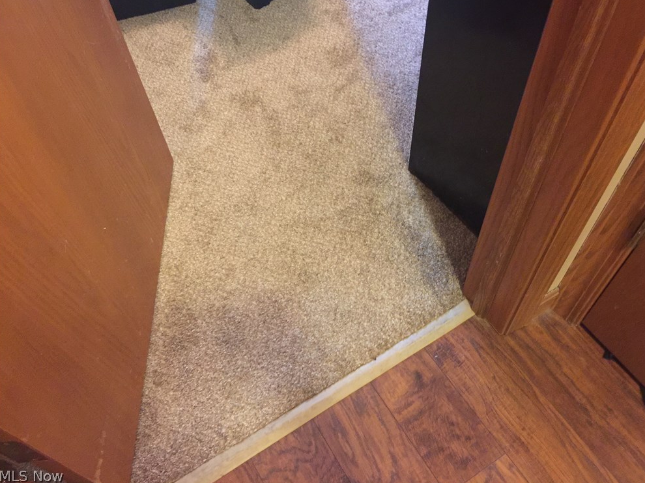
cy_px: 237
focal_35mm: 30
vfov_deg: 46.8
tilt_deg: -55.4
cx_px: 329
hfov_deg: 60.0
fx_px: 559
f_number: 2.2
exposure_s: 1/4
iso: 125
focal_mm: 4.15
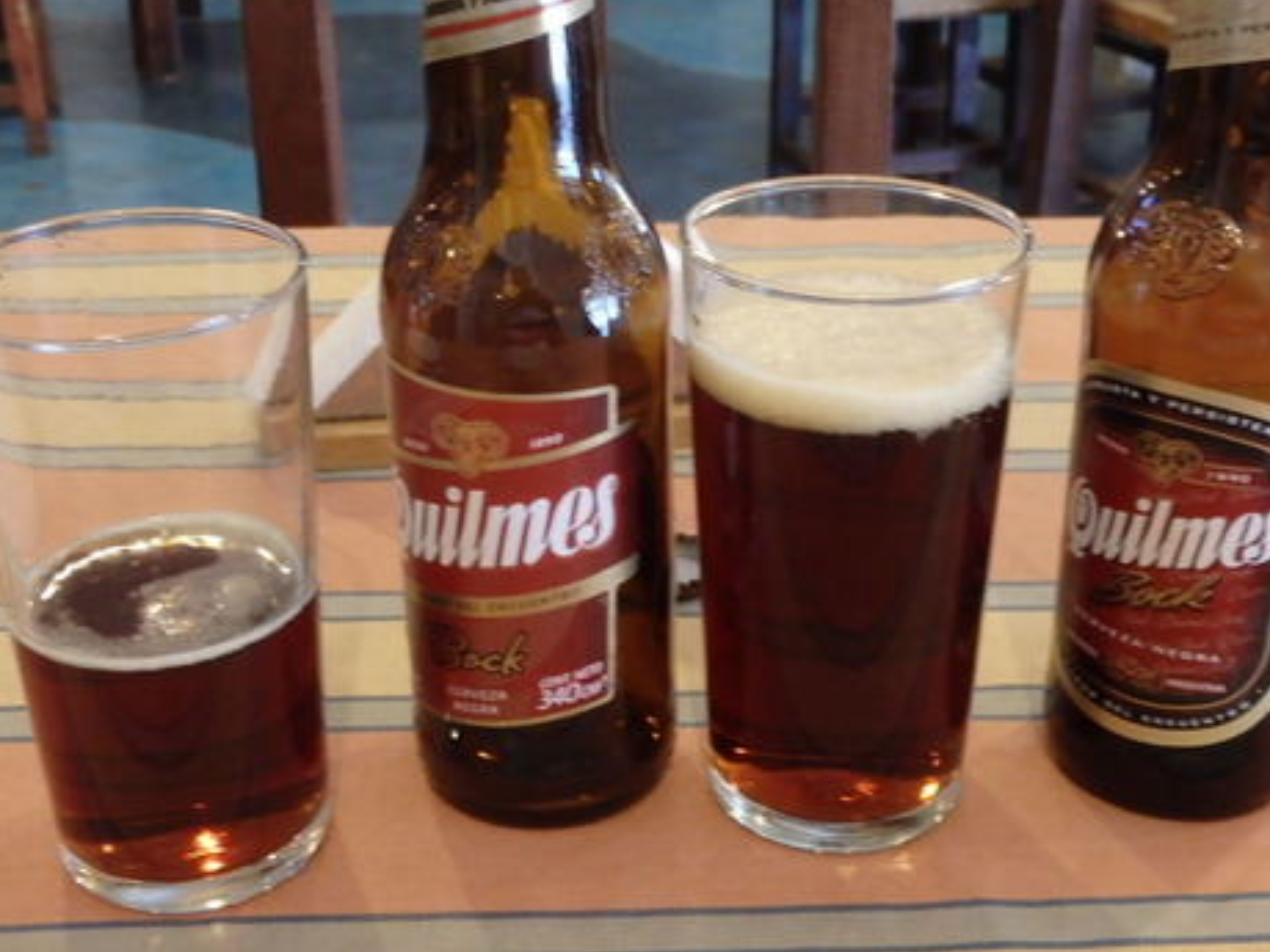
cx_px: 679
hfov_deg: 38.2
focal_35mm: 50
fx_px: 1834
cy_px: 457
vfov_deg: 29.1
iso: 800
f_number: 4.9
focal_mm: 8.3
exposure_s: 1/10
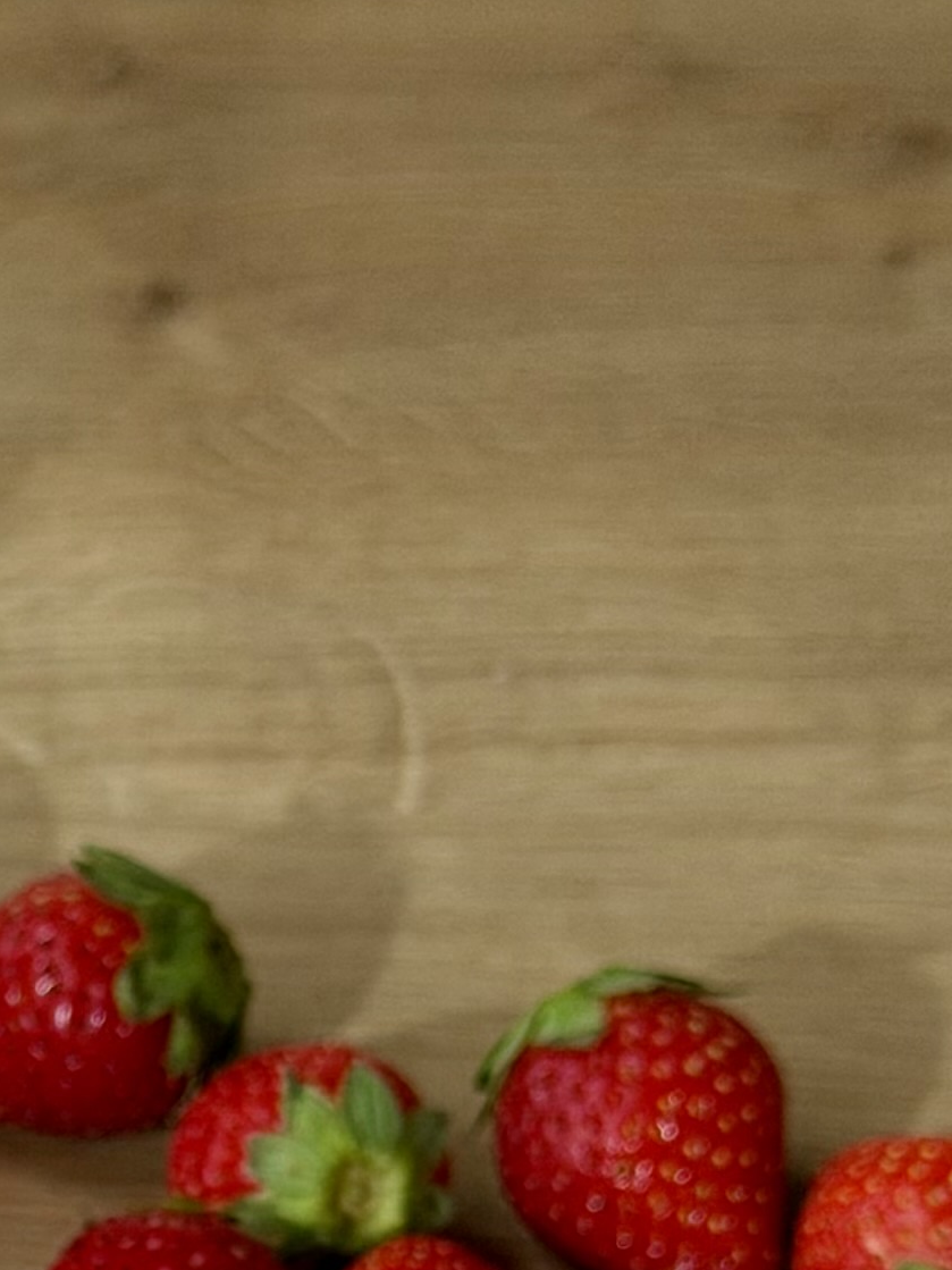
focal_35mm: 173
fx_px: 6345
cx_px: -537
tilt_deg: -46.8
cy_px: 1968
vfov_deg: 11.0
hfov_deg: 8.4
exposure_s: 1/272
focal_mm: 6.76
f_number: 1.78
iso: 64
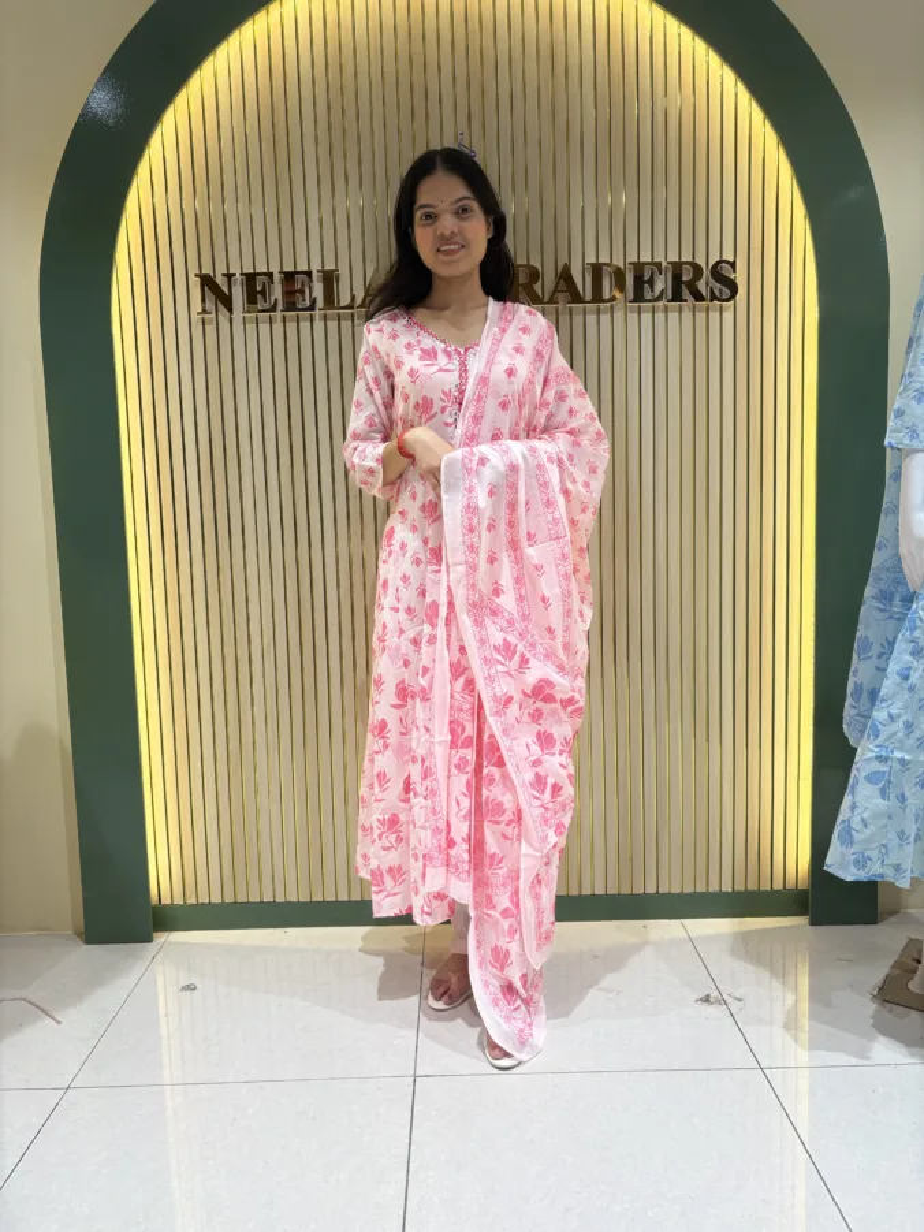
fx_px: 925
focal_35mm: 26
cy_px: 616
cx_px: 462
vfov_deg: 67.3
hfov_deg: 53.1
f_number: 1.6
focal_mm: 5.96
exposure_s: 1/100
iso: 40
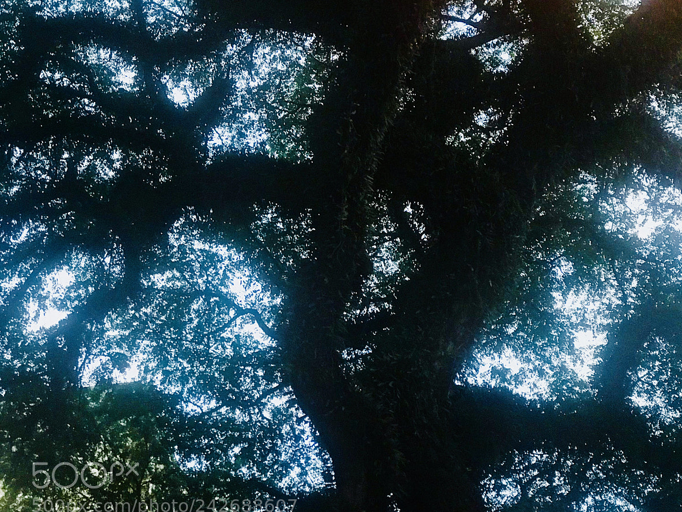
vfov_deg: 18.9
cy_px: 90
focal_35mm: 77
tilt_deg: +45.7
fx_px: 1517
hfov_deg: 25.3
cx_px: 342
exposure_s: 1/60
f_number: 2.8
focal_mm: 6.6
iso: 400
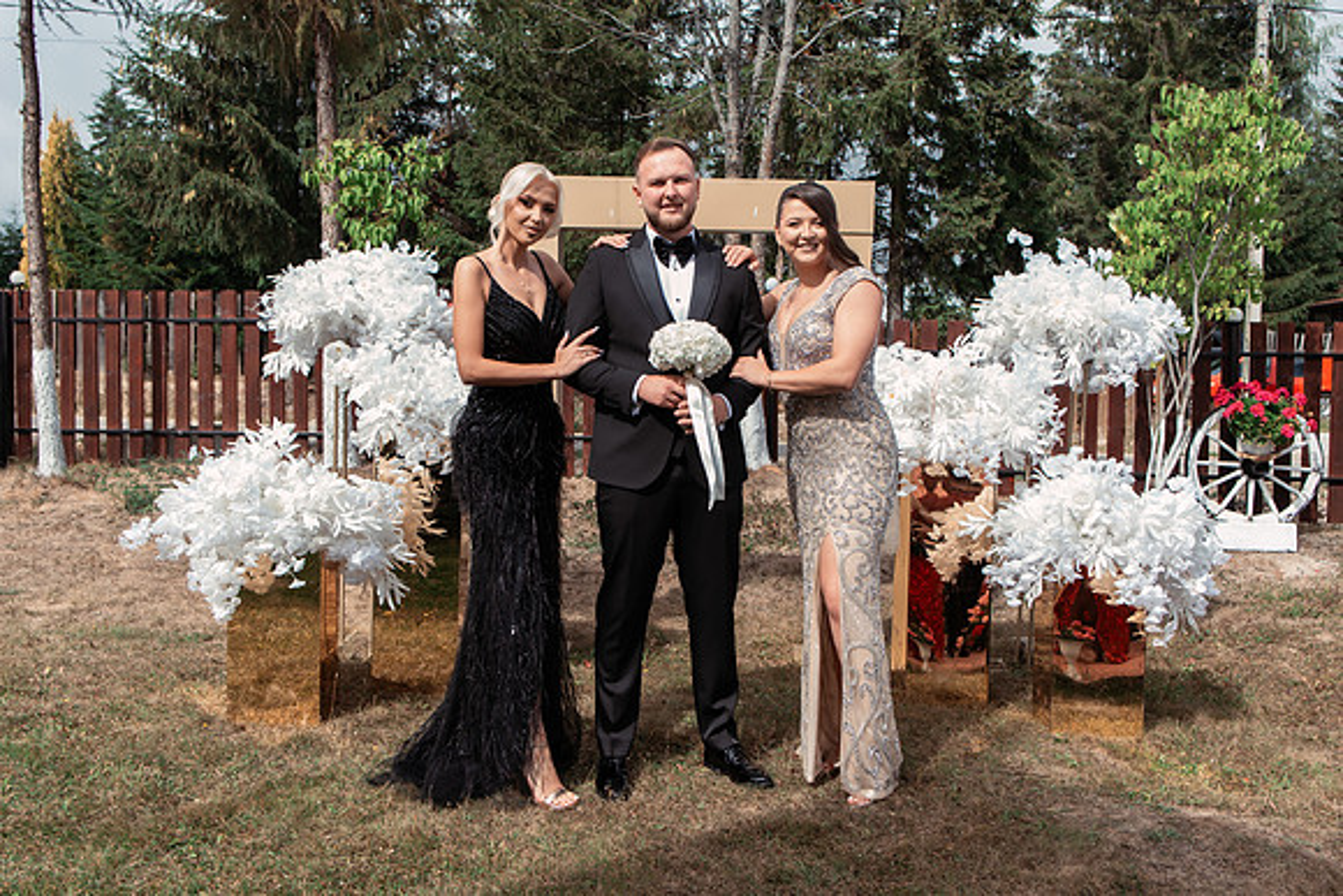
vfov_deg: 37.9
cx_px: 672
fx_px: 1306
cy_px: 448
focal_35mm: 35
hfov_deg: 54.4
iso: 320
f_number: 5.6
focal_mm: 35
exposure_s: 1/800
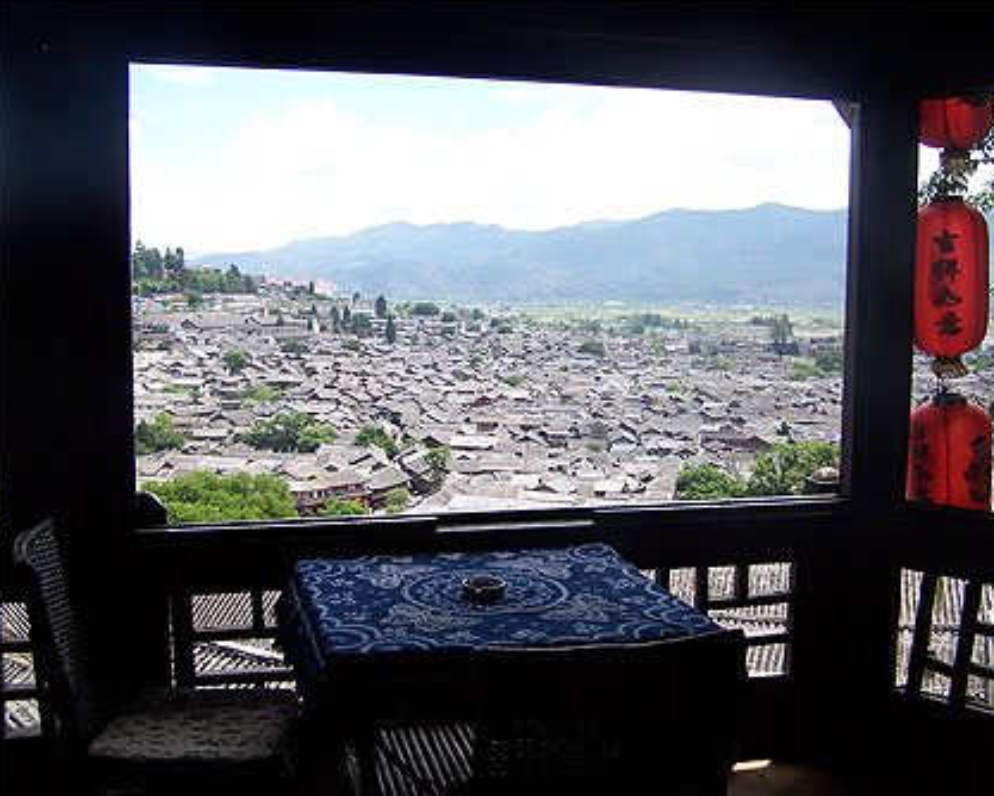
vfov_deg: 37.4
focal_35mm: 40
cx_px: 529
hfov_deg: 45.7
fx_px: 1177
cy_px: 398
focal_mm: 6.3
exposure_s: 1/500
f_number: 2.8
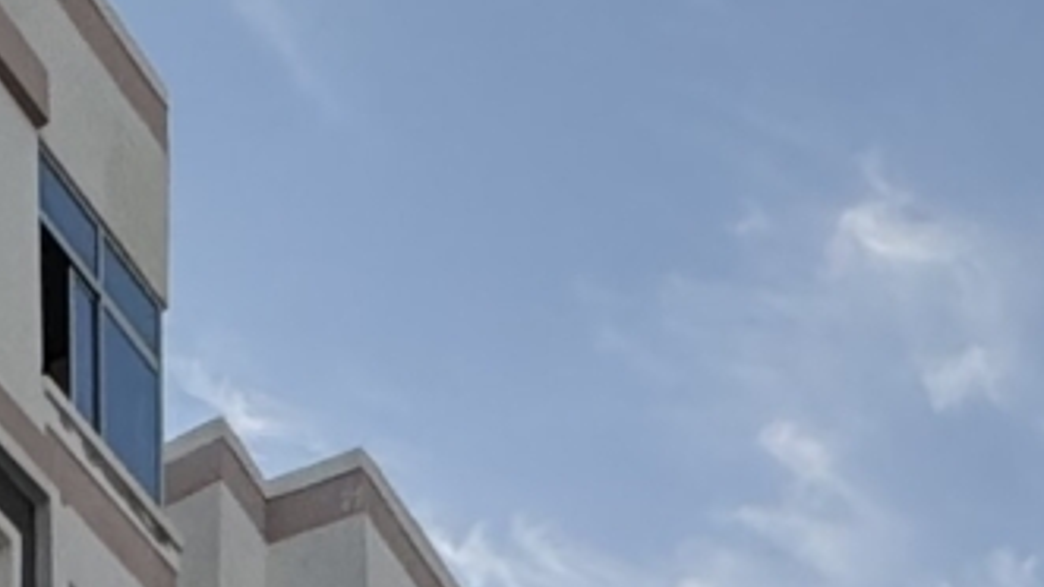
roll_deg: -0.1
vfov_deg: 7.4
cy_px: 2342
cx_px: -240
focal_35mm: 118
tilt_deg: +6.2
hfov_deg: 17.3
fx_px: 3266
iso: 40
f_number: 2.2
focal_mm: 2.22
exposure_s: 1/485
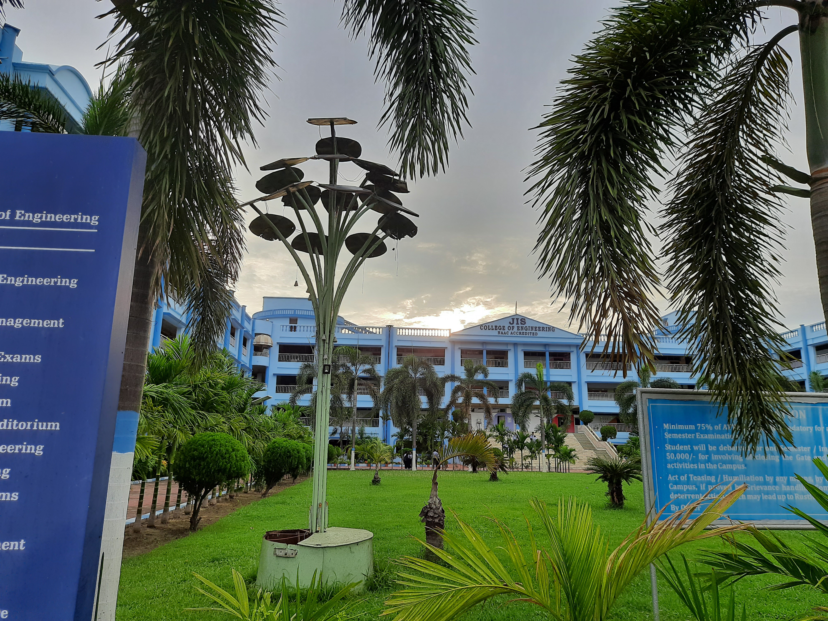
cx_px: 414
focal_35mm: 25
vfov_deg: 54.9
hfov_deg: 69.4
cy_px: 310
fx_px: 598
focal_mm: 4.6
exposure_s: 1/201
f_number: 2
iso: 20
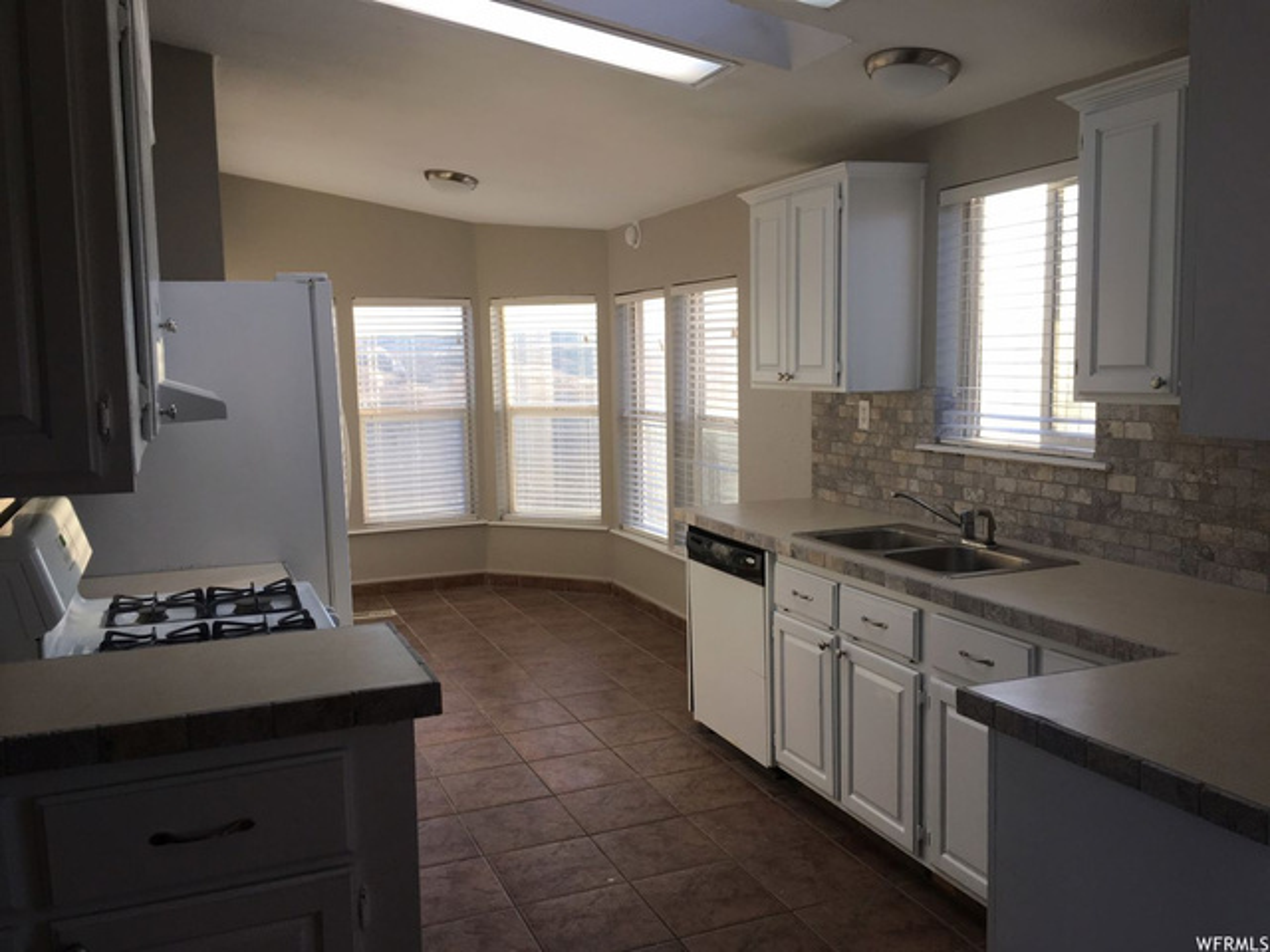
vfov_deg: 48.2
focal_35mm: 29
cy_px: 476
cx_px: 635
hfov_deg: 61.7
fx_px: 1064
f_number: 2.2
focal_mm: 4.15
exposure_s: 1/60
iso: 25
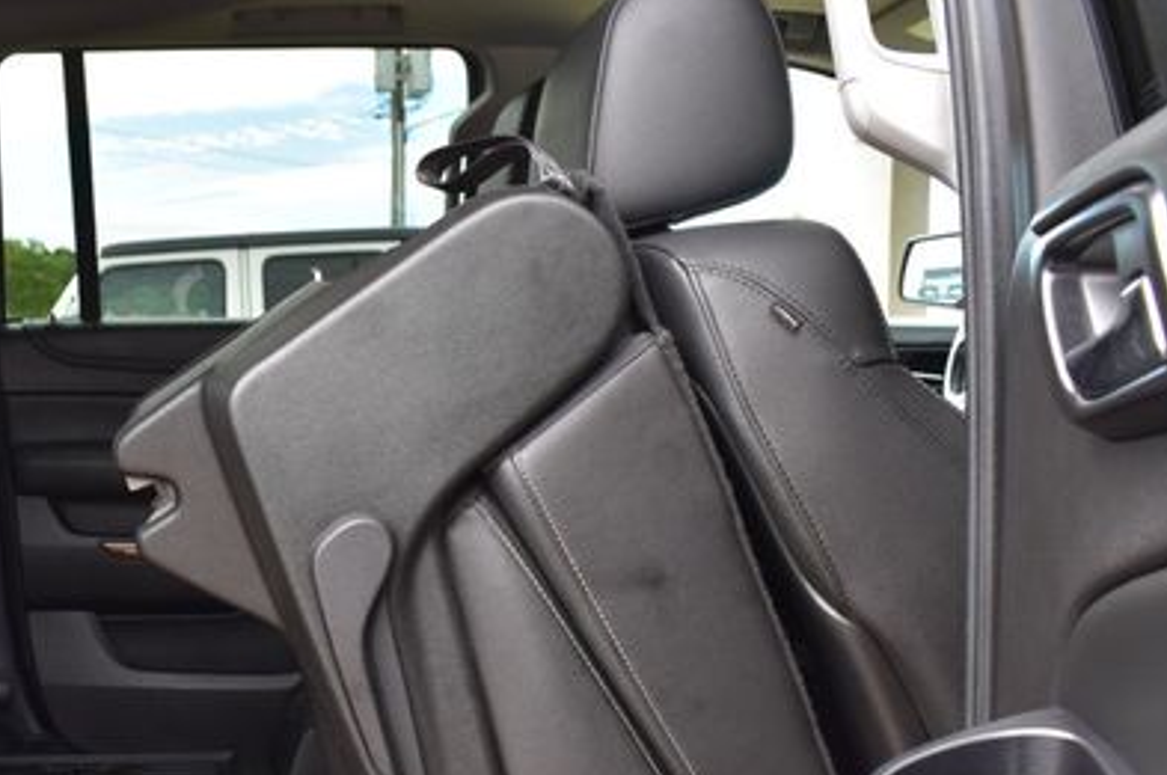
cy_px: 582
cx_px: 333
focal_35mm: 44
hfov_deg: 43.5
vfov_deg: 29.9
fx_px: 1425
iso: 400
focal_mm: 18
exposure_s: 1/60
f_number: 8
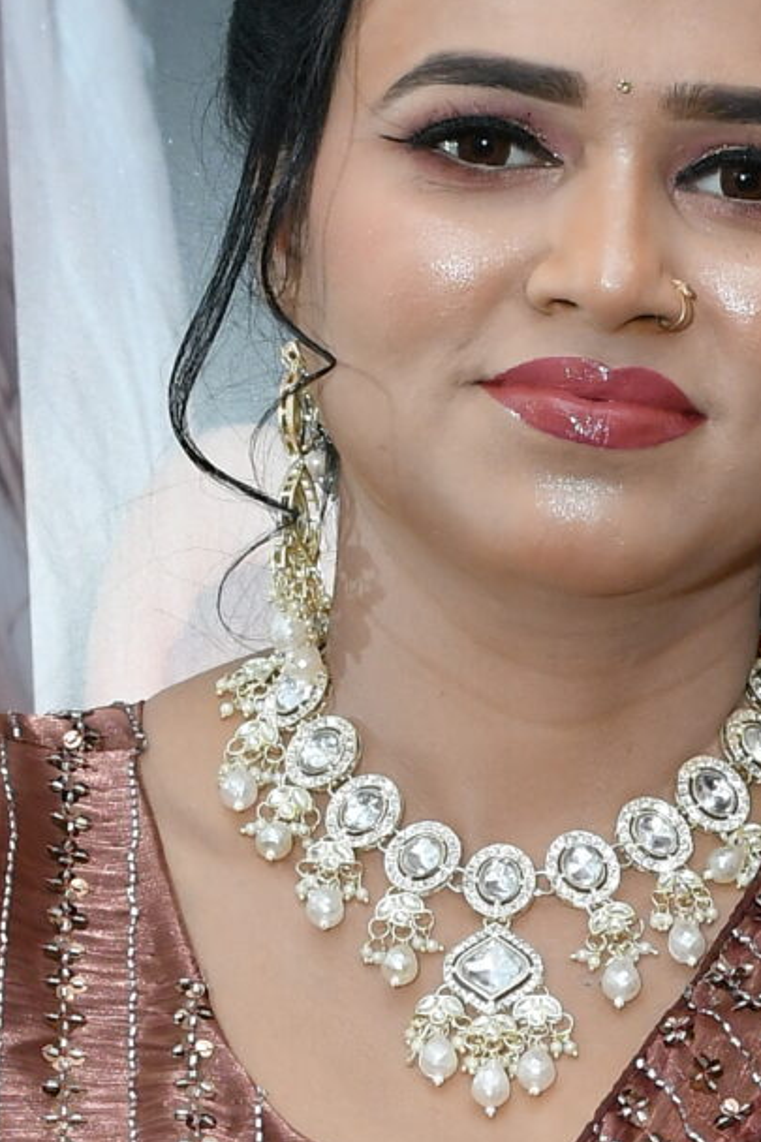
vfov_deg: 8.5
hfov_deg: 5.7
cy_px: 1420
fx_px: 7614
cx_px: 905
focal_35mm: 240
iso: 640
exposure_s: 1/125
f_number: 9
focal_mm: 38
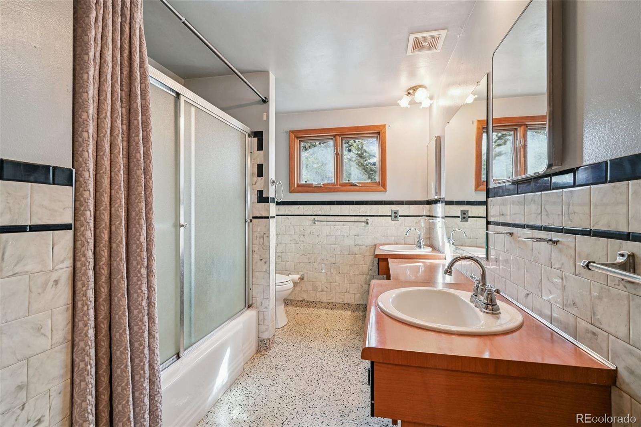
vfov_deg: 75.5
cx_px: 320
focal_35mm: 16
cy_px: 214
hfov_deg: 98.6
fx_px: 276
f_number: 11
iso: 400
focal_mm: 15.5
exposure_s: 1/3.33
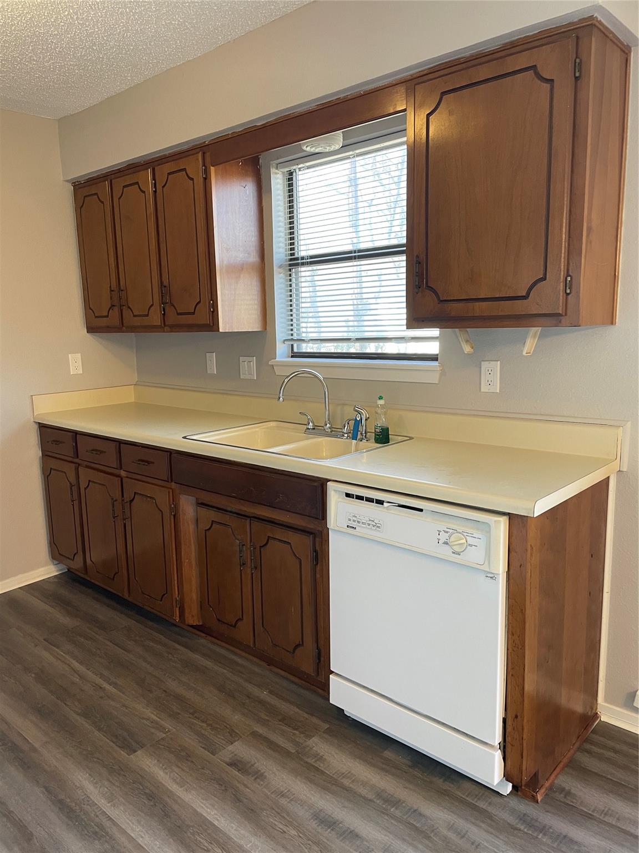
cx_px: 320
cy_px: 426
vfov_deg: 67.3
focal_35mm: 26
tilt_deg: -8.6
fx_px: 640
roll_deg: +1.0
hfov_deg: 53.1
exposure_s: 1/60
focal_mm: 4.2
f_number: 1.6
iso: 100
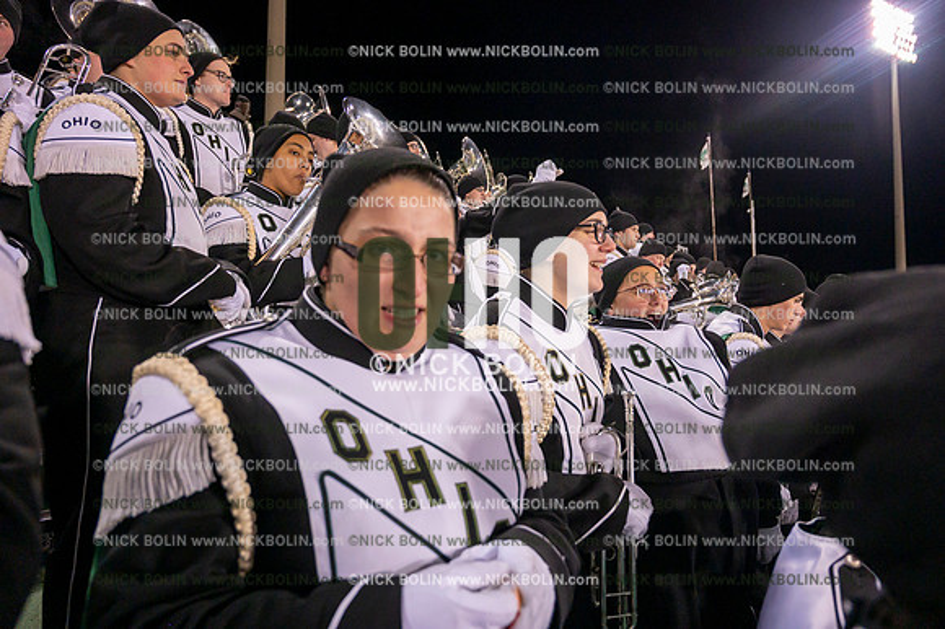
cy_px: 314
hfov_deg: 73.8
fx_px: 630
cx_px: 472
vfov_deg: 53.1
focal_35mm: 24
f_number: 4.5
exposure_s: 1/640
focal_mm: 24
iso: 5000
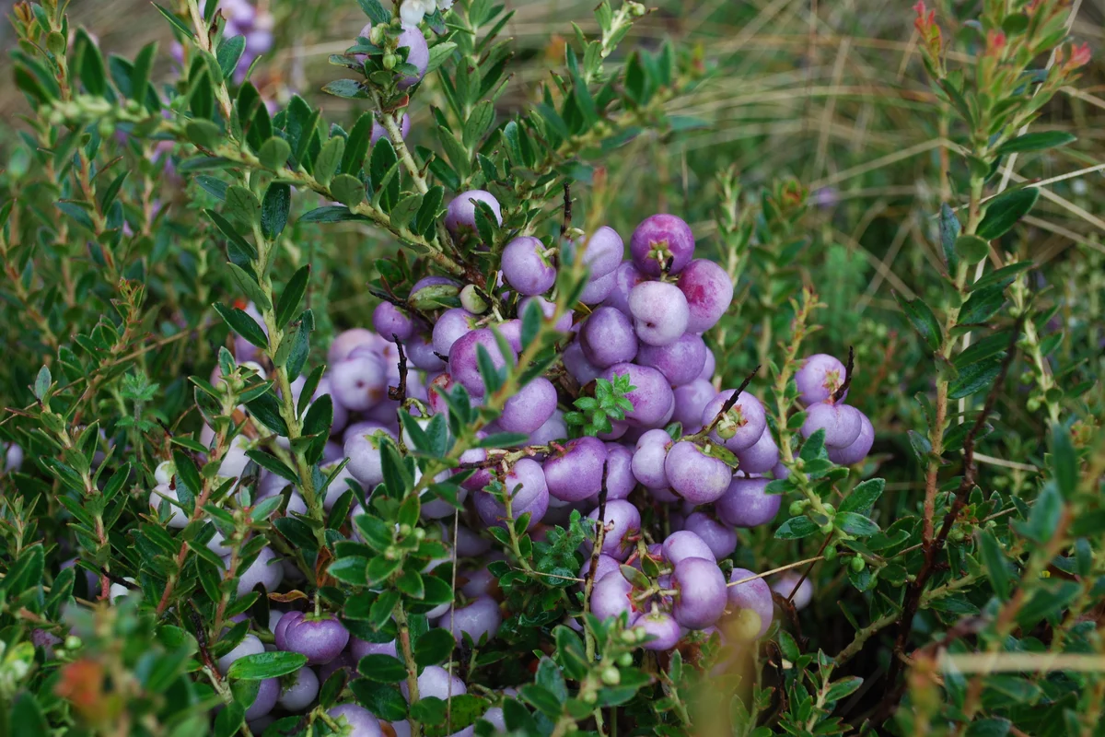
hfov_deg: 37.9
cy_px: 368
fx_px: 1611
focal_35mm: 52
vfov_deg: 25.8
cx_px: 552
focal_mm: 35
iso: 200
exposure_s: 1/60
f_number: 6.3
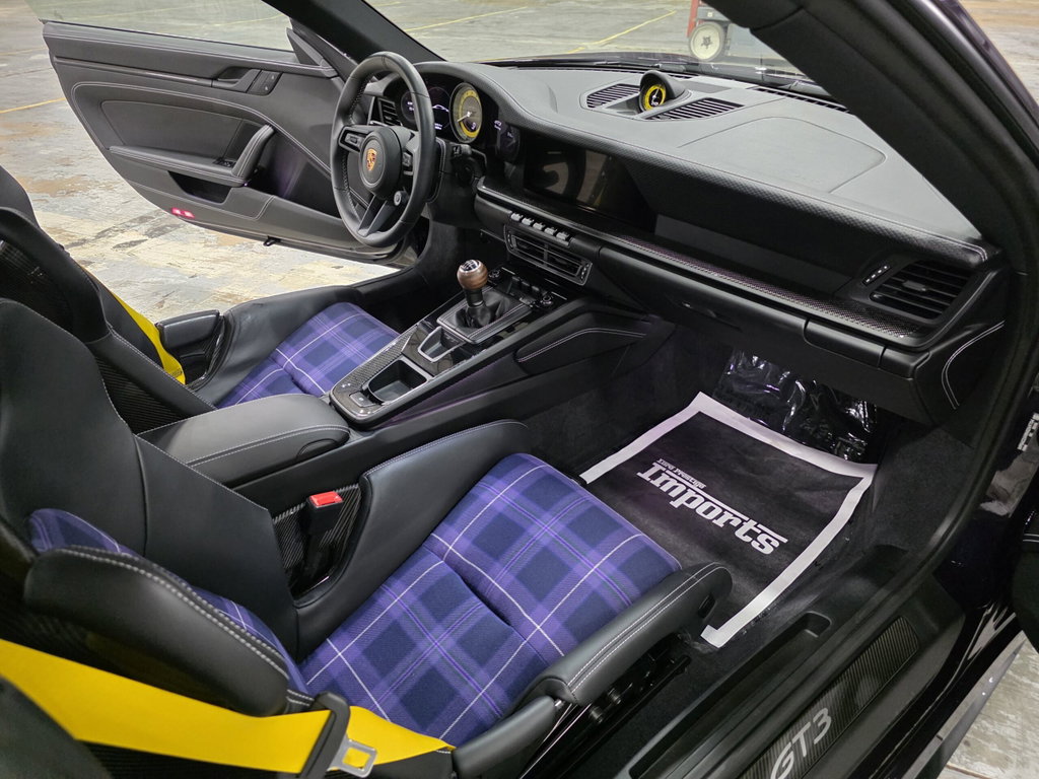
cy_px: 390
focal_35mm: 23
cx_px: 520
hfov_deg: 73.9
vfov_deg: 58.9
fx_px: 690
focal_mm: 6.3
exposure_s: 1/120
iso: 1600
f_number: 1.7
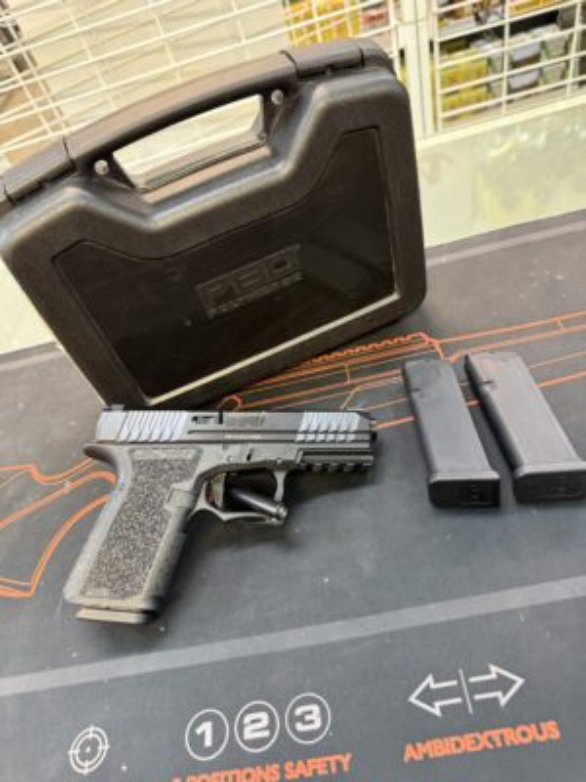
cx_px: 293
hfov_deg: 56.8
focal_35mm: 24
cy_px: 391
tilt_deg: -46.4
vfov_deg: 71.6
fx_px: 542
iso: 500
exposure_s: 1/50
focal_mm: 6.76
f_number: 1.78
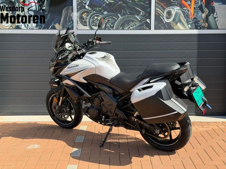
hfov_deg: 39.7
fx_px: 313
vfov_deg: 30.3
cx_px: 113
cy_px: 84
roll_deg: +0.5
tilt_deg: -8.0
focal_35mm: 48
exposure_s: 1/2667
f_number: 1.78
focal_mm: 6.76
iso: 100
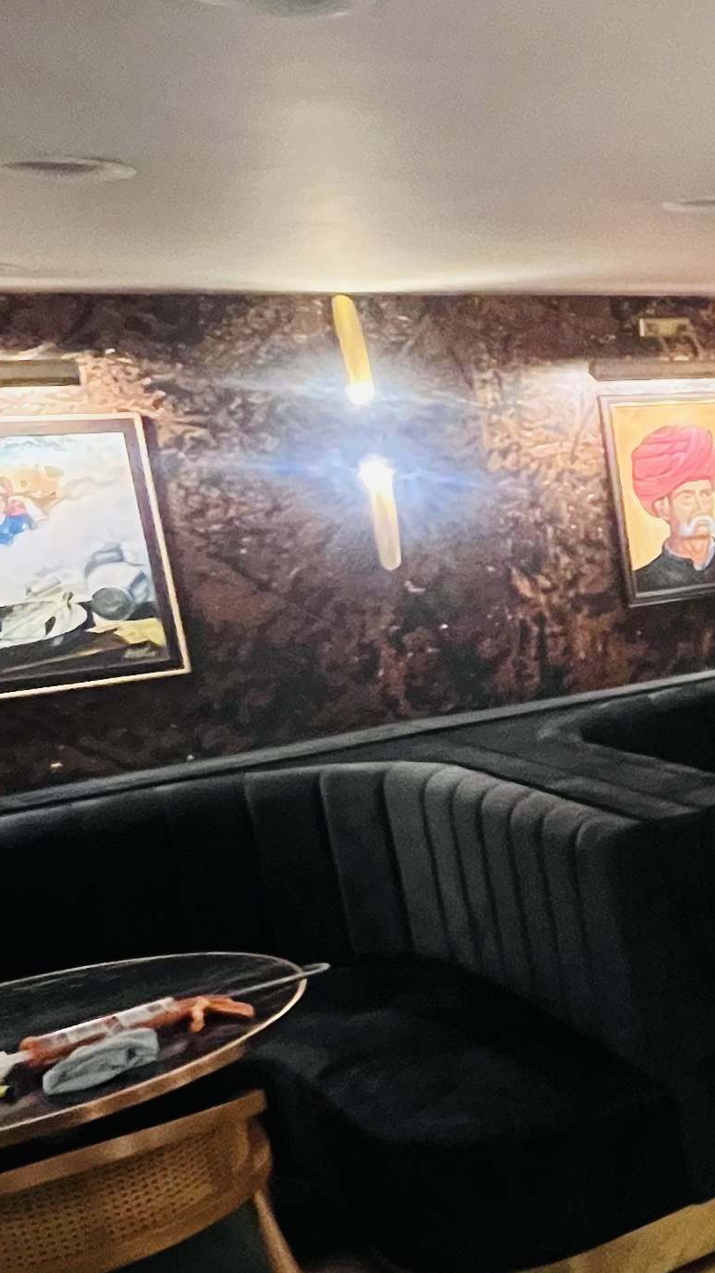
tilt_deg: -12.1
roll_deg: +3.5
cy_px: 758
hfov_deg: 22.5
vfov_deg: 49.1
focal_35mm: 41
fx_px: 1383
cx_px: 1136
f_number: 1.8
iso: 1000
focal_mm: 1.57
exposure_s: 1/50
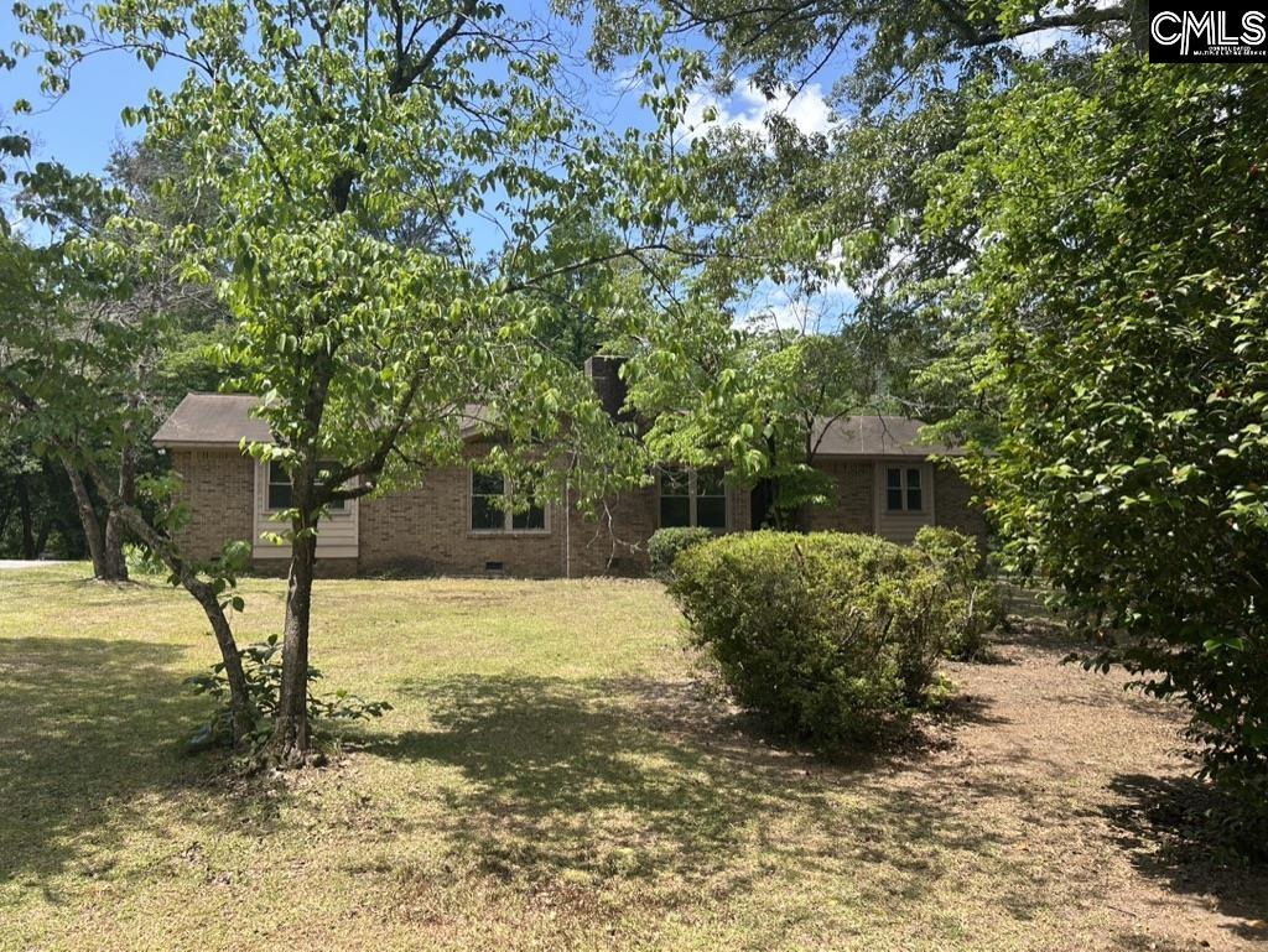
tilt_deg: +3.4
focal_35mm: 26
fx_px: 953
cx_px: 634
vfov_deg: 53.1
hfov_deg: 67.3
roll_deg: +1.7
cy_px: 476
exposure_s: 1/1280
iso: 50
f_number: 1.5
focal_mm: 5.7
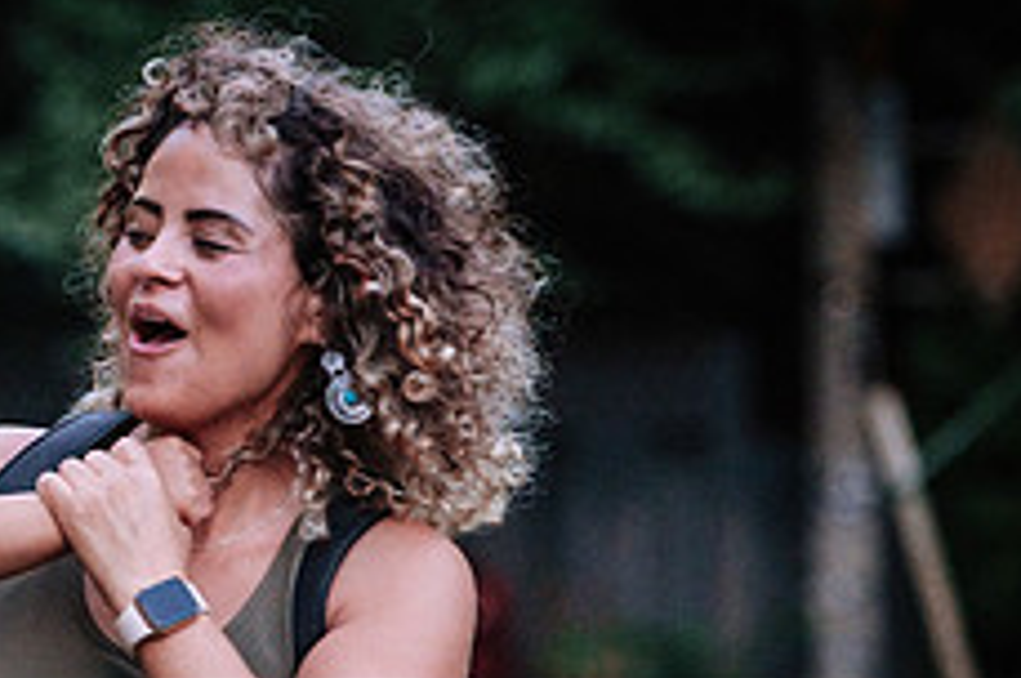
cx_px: 96
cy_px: 695
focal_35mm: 460
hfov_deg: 4.5
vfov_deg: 3.0
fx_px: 13028
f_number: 2.8
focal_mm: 102.2
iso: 1600
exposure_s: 1/250
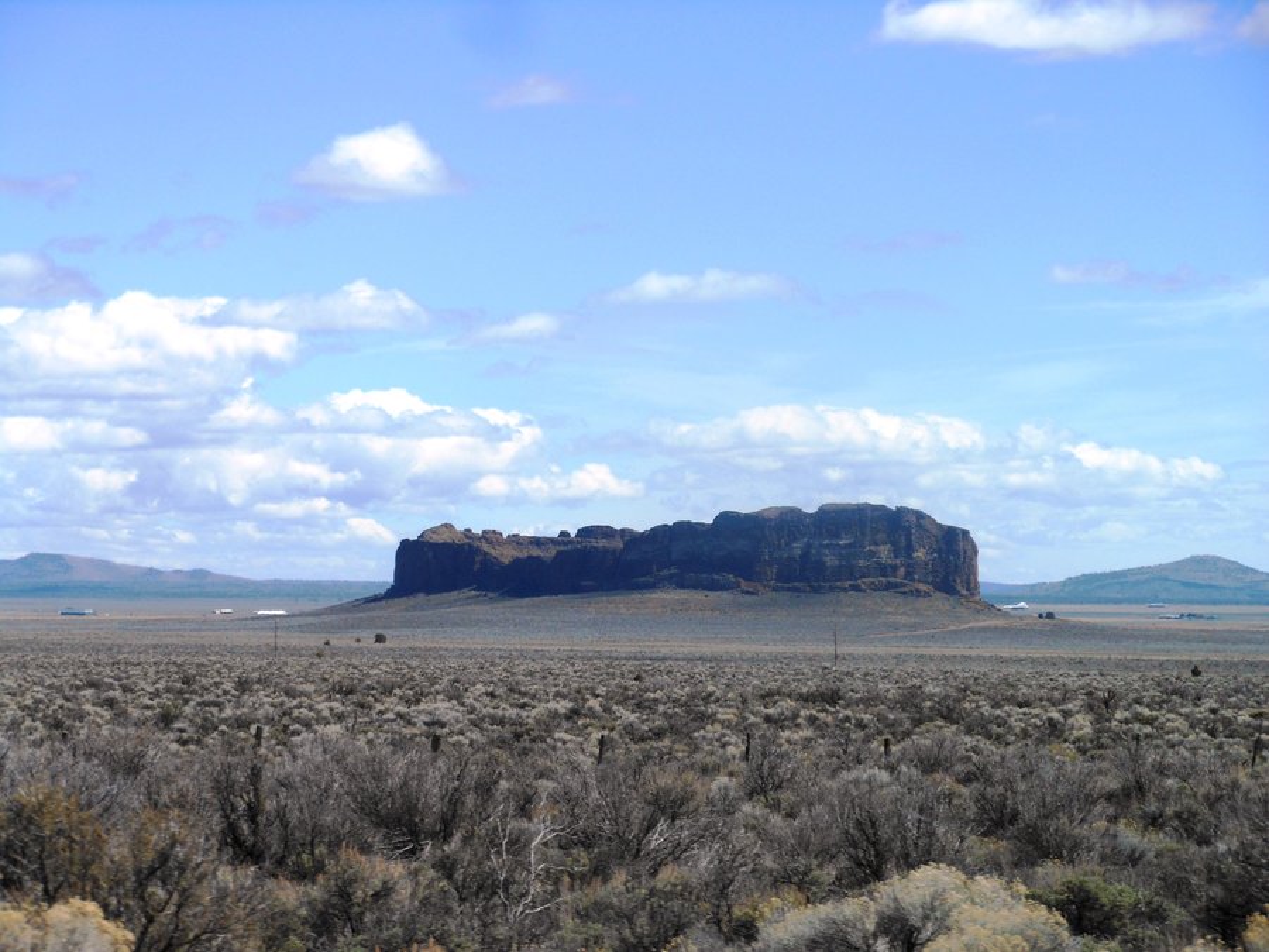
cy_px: 476
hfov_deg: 17.7
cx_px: 634
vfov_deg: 13.3
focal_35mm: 111
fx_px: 4069
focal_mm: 19.7
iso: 80
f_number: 4.8
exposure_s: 1/800
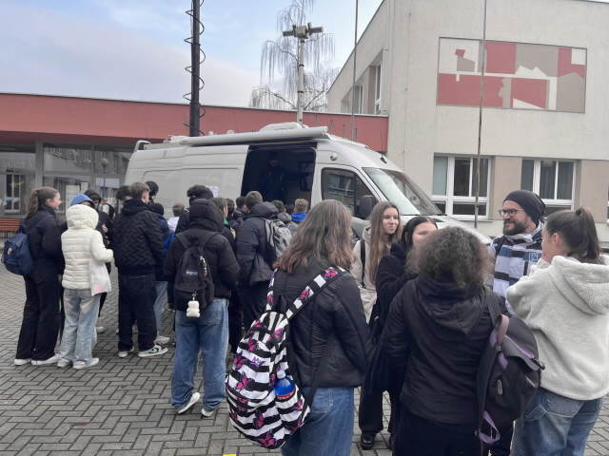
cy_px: 228
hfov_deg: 67.3
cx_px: 304
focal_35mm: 26
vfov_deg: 53.1
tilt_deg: -2.8
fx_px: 457
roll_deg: -1.0
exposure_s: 1/401
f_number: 1.6
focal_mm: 5.1
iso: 50
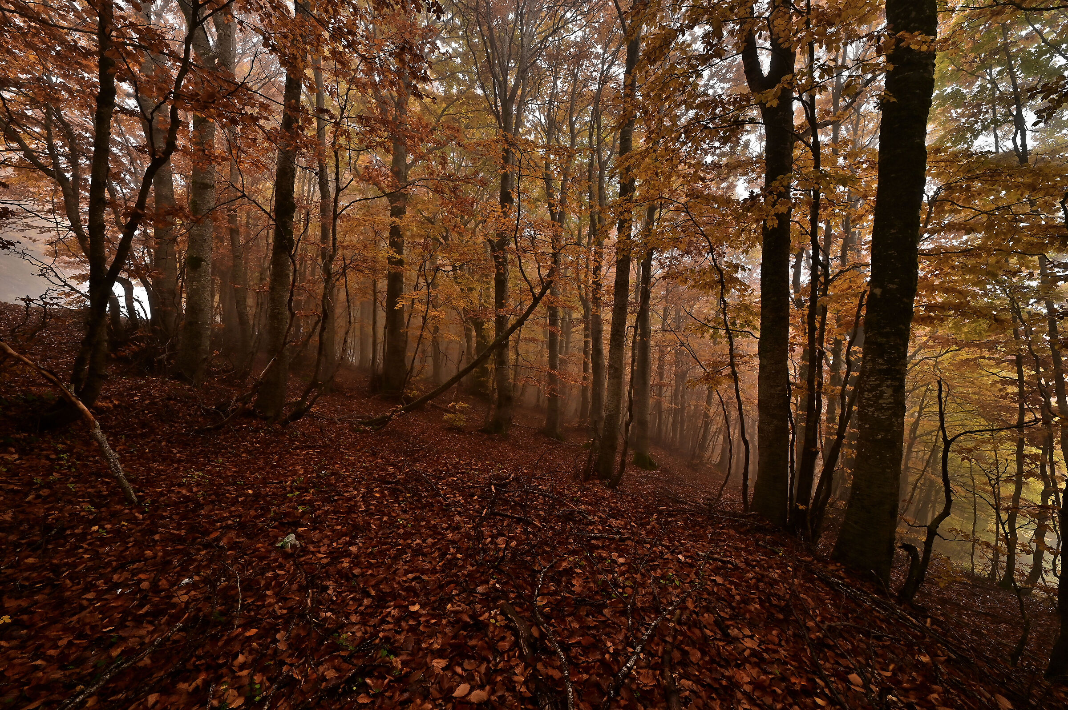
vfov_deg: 81.1
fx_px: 415
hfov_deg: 104.3
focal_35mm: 14
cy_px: 355
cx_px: 534
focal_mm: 14
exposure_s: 1/4
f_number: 11
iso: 100
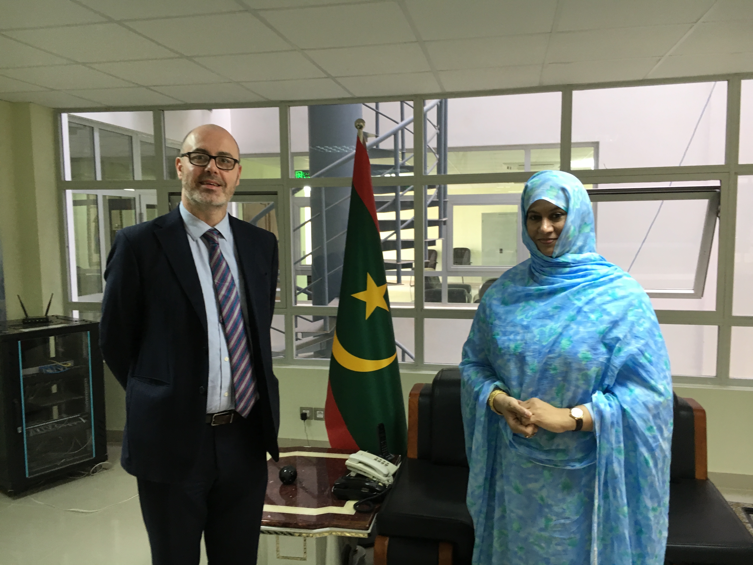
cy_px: 282
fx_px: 631
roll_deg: +1.8
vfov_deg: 48.2
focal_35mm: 29
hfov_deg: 61.7
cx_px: 376
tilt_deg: -7.1
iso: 100
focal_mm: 4.15
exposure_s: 1/33
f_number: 2.2
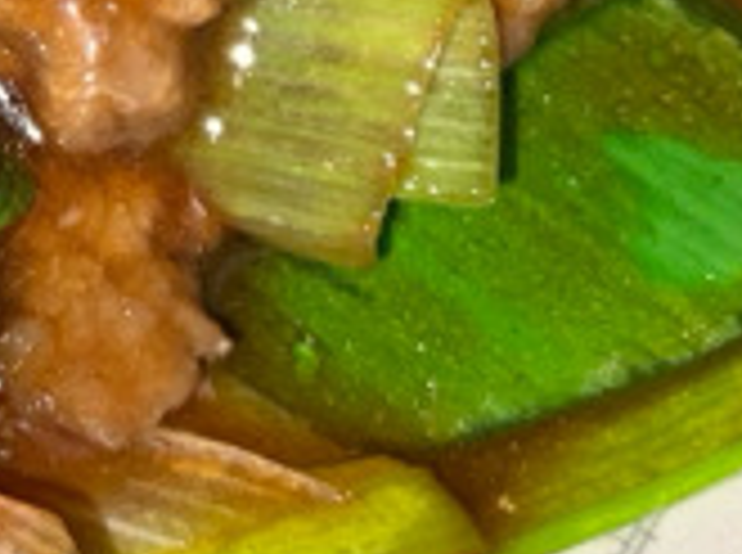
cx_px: -391
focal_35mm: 141
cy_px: -225
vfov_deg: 10.2
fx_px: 3016
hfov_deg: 13.2
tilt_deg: -63.9
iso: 16
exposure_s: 1/141
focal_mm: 3
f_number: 1.8
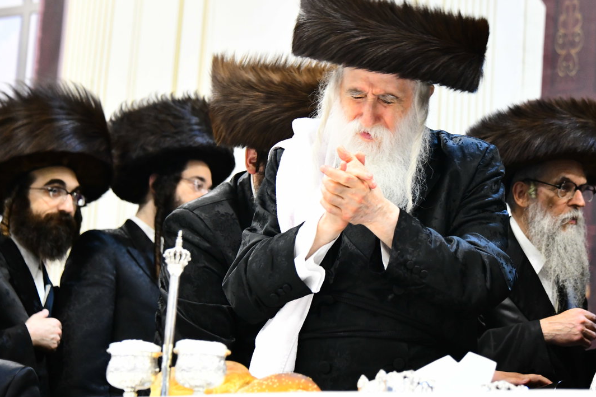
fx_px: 2003
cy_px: 149
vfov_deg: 11.3
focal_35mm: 121
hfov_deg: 16.9
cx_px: 371
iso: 4000
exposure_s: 1/125
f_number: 5.6
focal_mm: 92
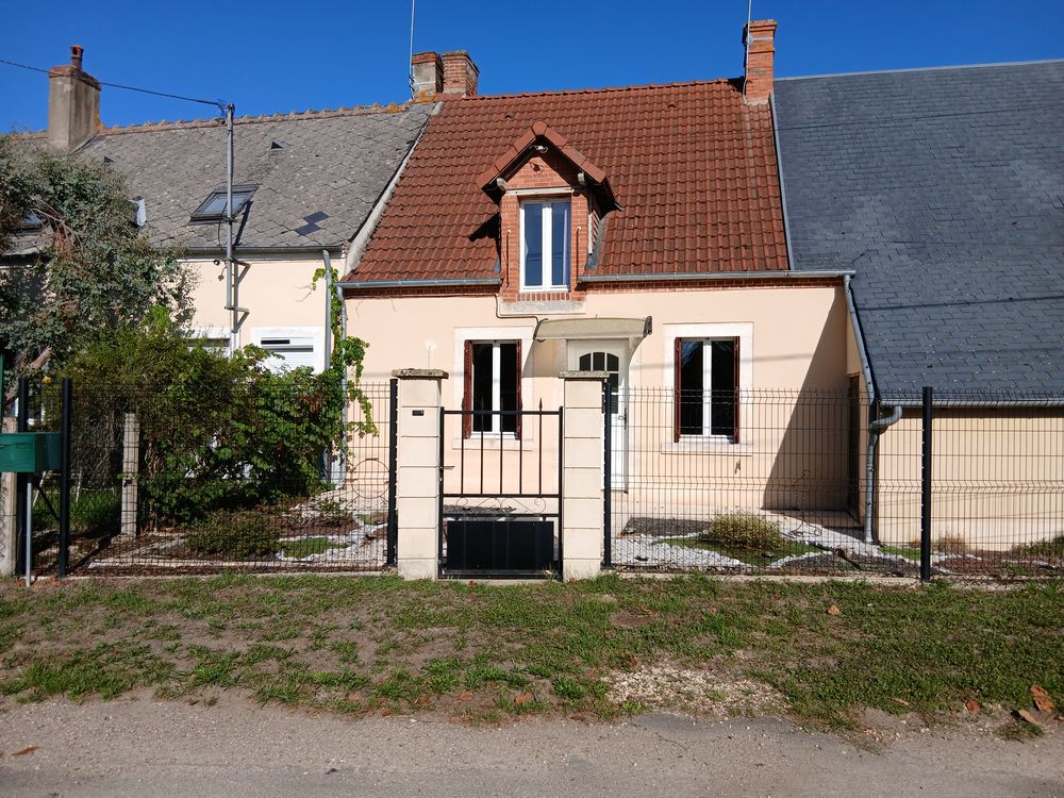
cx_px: 532
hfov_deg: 67.3
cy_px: 399
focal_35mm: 26
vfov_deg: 53.1
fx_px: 799
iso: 20
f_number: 1.8
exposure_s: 1/984
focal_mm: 3.98
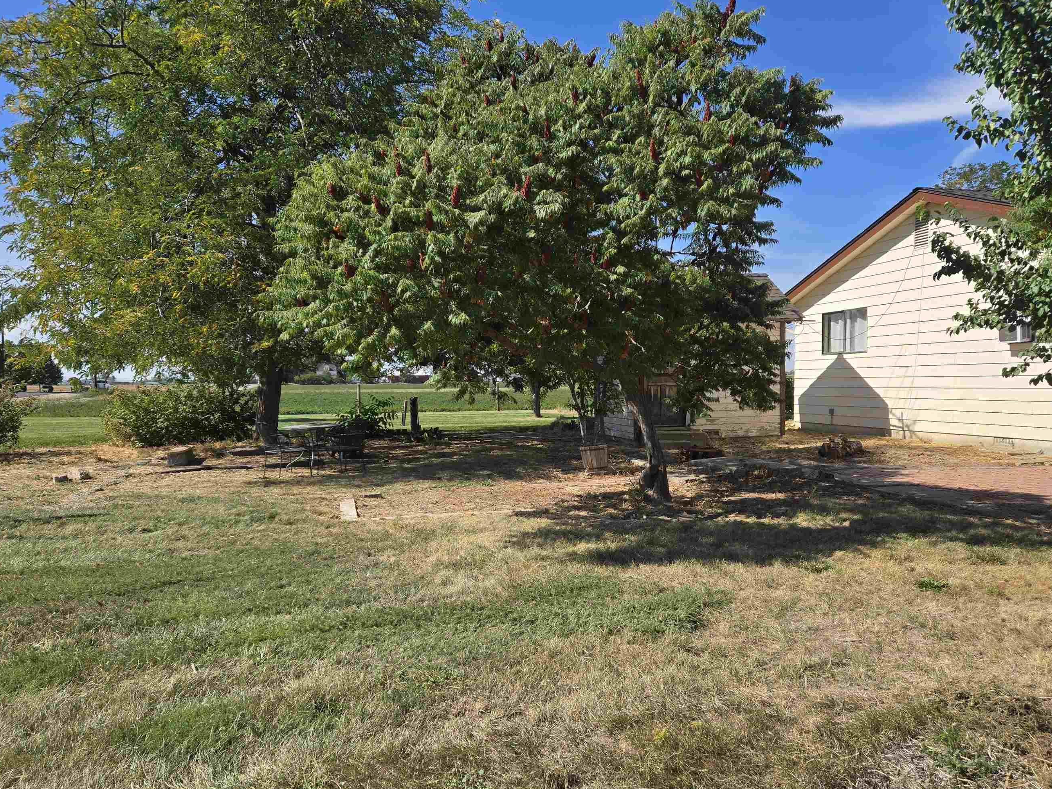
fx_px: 821
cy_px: 426
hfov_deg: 65.3
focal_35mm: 27
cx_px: 555
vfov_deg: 51.3
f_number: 1.8
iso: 25
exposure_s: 1/1967
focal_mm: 5.4
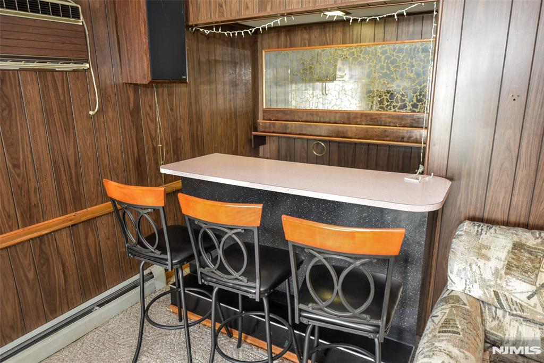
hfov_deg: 73.7
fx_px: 363
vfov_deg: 53.1
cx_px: 272
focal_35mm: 24
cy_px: 182
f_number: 2.8
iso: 1400
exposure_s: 1/60
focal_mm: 24
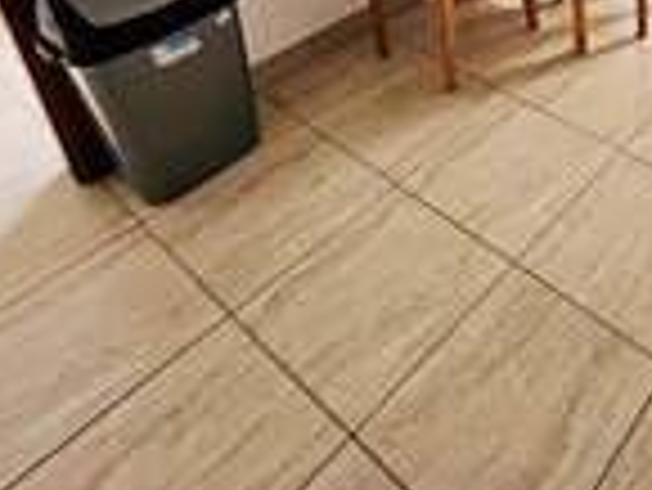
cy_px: -97
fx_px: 641
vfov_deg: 33.9
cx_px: 661
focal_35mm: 34
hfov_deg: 45.1
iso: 100
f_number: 2.2
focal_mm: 1.7
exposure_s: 1/50
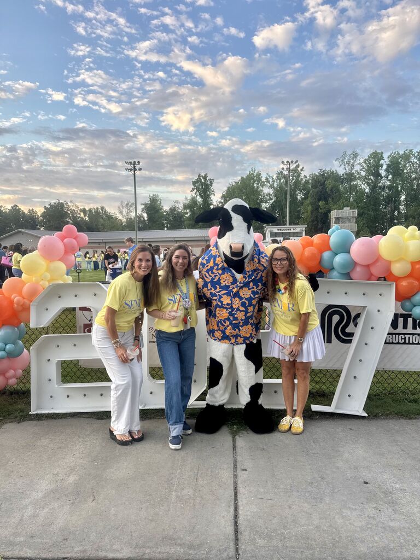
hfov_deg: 56.8
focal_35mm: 24
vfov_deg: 71.6
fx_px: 388
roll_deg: +0.9
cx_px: 210
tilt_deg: -5.3
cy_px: 280
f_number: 1.78
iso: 80
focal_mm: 6.76
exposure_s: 1/481
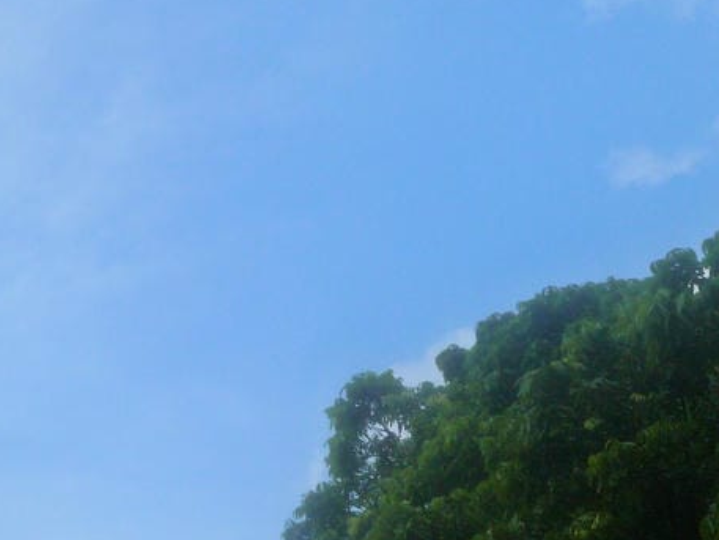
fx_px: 2182
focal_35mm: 105
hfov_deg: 18.2
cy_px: 395
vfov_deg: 14.1
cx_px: 3
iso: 160
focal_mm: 20
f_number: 8
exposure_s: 1/400
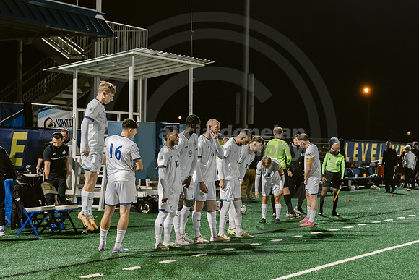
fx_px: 1106
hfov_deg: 21.5
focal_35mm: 95
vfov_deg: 14.4
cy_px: 140
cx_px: 210
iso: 2500
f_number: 4
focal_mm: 95
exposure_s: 1/250
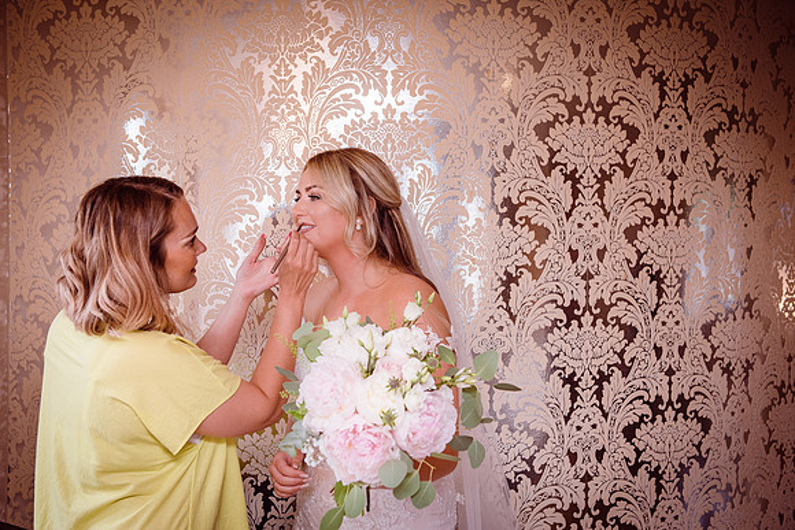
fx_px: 1060
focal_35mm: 48
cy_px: 265
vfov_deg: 28.1
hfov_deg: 41.1
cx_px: 398
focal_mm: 48
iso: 200
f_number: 4.5
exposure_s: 1/80
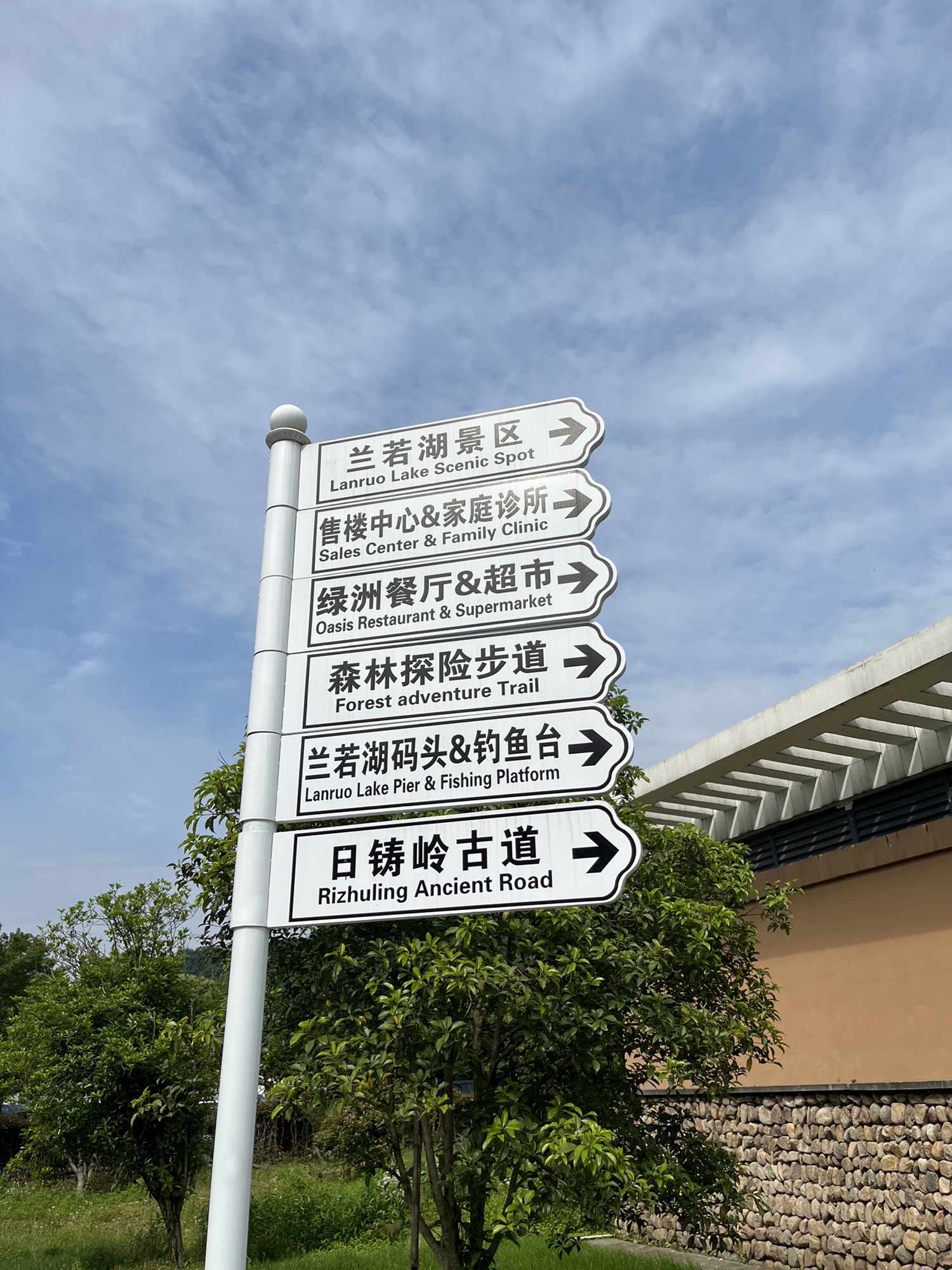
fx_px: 953
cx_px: 476
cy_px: 635
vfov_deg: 67.3
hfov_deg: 53.1
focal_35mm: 26
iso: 50
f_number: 1.6
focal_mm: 5.1
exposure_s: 1/5848
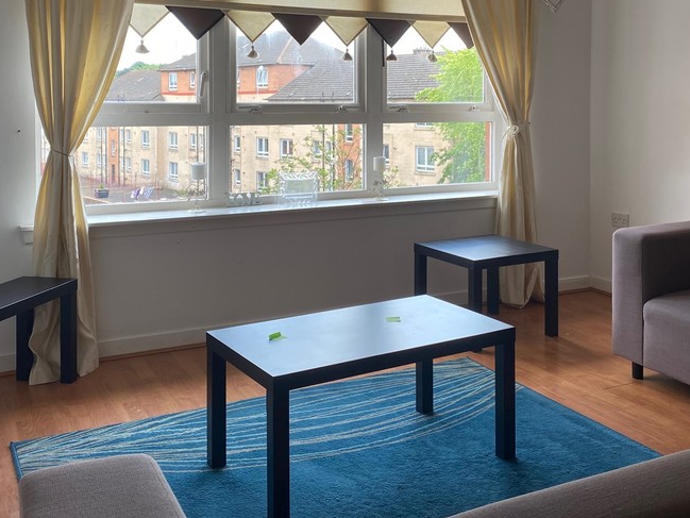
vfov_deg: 34.2
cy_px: 113
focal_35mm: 41
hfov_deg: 45.4
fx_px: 817
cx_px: 433
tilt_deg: -0.3
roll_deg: +0.0
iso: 40
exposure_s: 1/121
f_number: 1.8
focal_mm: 4.25
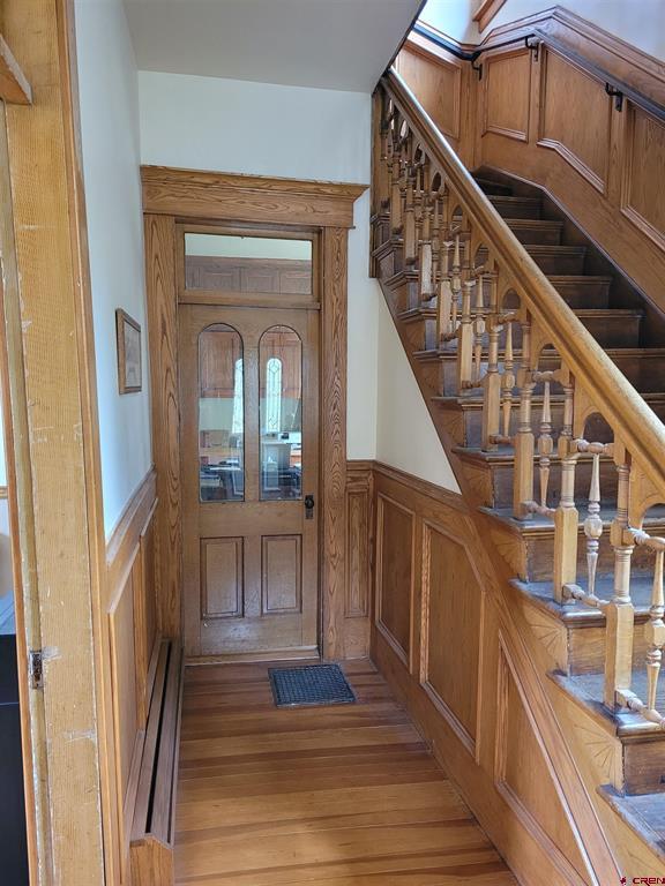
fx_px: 666
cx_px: 332
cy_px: 443
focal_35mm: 26
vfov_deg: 67.3
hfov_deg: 53.1
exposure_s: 1/40
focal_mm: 5.4
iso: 500
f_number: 1.8
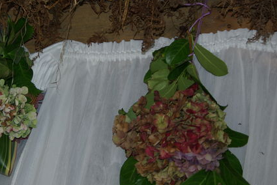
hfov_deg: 18.0
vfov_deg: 12.1
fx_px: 870
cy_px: 68
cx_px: 91
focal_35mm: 113
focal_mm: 50
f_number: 4
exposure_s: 1/60
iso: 200
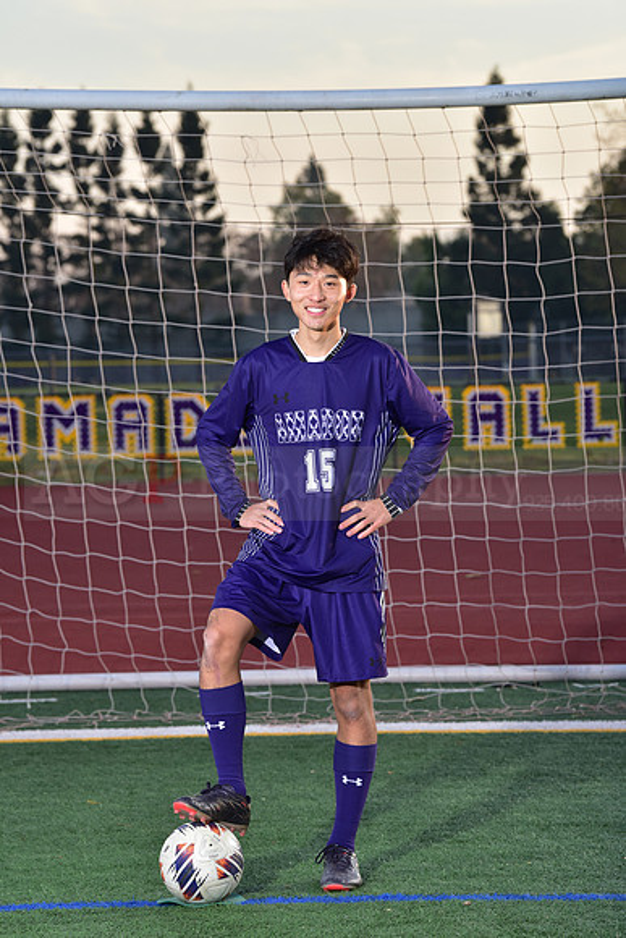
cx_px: 313
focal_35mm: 145
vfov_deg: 14.2
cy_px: 469
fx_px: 3780
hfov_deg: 9.5
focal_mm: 145
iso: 400
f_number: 7.1
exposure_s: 1/250
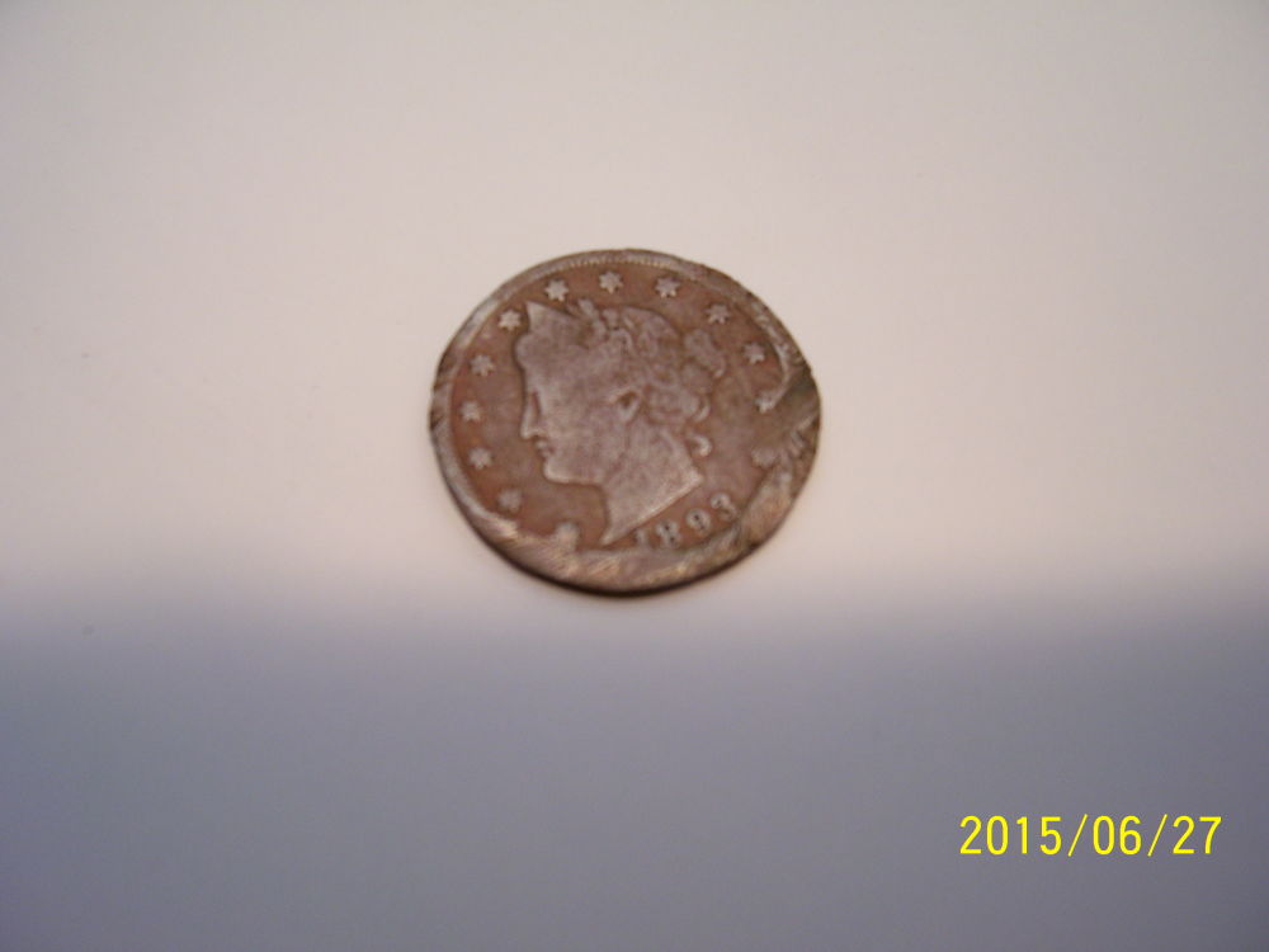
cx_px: 634
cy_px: 476
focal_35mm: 34
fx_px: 1246
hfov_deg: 54.0
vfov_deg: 41.8
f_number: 2.7
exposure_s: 1/30
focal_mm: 5.6
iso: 100
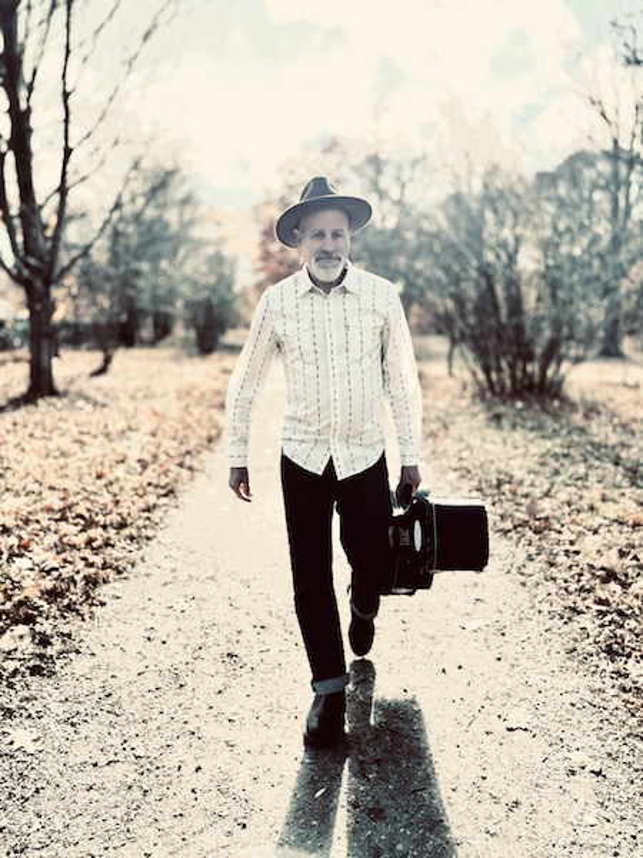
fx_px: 594
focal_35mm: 24
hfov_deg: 56.8
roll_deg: +1.2
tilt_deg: -9.2
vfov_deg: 71.6
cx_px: 322
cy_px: 429
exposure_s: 1/1560
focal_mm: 6.76
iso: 80
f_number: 1.78
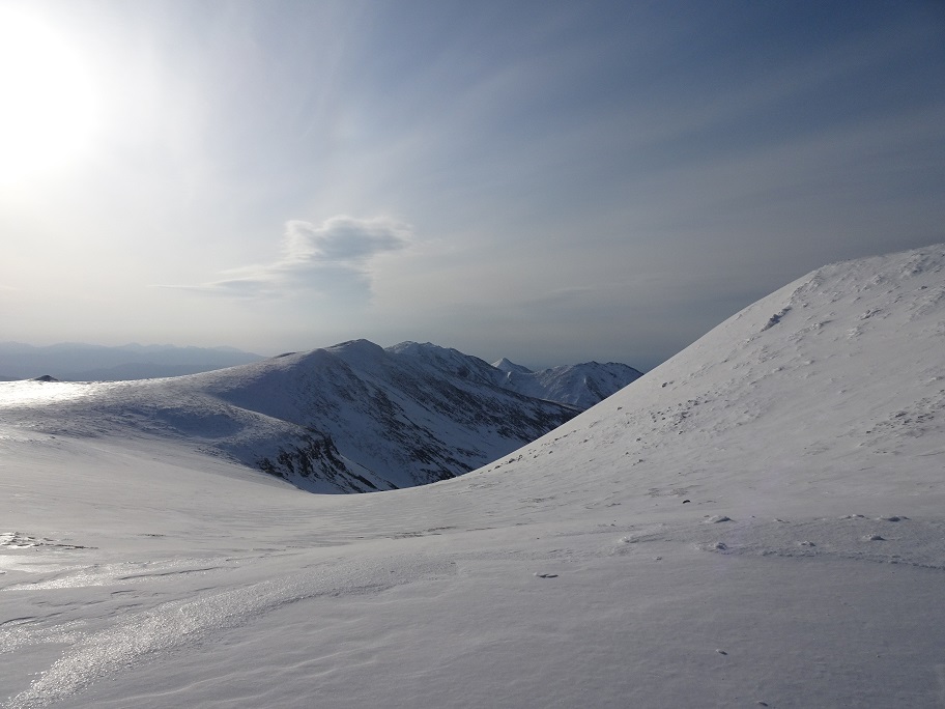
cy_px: 354
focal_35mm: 24
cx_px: 472
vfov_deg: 56.8
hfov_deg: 71.6
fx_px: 655
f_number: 4.5
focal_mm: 4.1
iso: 80
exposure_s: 1/2000
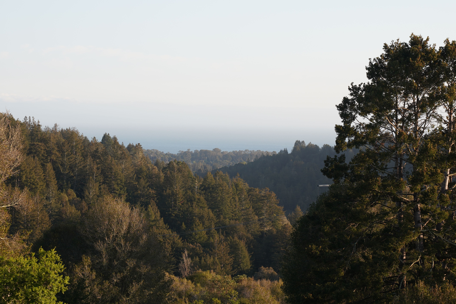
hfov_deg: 19.5
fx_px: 1330
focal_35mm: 105
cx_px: 228
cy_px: 152
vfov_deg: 13.0
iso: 100
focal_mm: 70
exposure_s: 1/15
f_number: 6.7
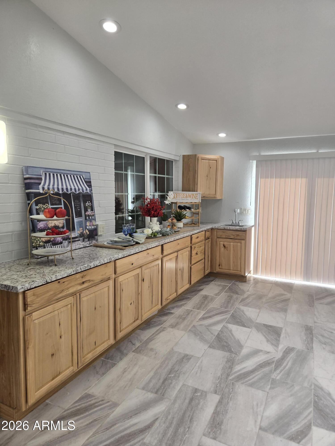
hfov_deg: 58.9
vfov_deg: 73.9
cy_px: 223
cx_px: 168
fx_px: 297
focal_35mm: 23
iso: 50
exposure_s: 1/120
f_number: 1.8
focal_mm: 5.4
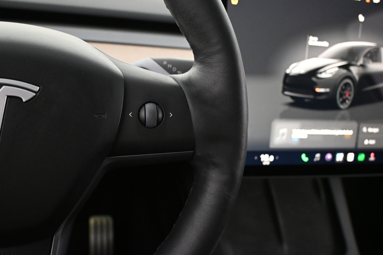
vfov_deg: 36.2
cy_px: 128
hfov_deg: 52.2
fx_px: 391
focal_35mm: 37
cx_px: 192
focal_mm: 24.5
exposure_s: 1/40
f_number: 4.2
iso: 4000
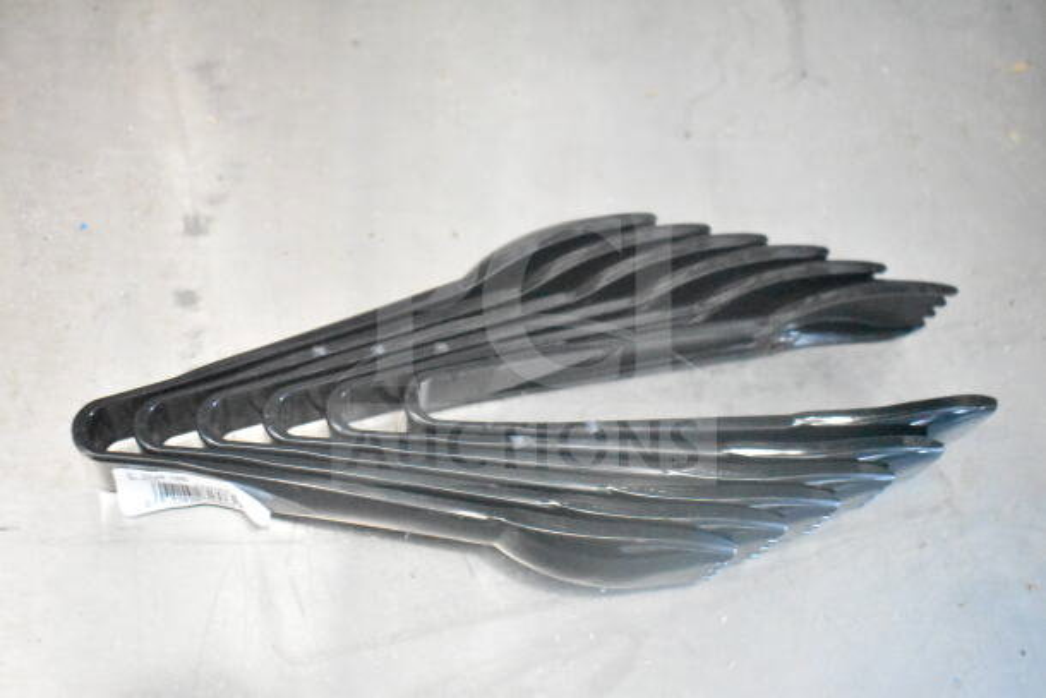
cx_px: 523
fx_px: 1264
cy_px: 349
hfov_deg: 45.0
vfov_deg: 30.9
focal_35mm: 44
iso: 25600
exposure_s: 1/30
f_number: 4.2
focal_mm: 29
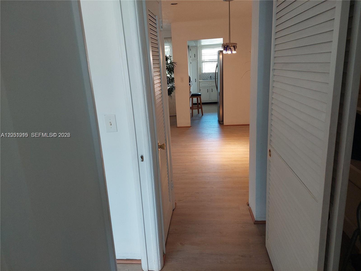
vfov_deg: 56.8
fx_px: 250
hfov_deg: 71.6
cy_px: 136
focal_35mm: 24
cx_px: 180
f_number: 1.8
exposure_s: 1/120
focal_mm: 5.23
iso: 200
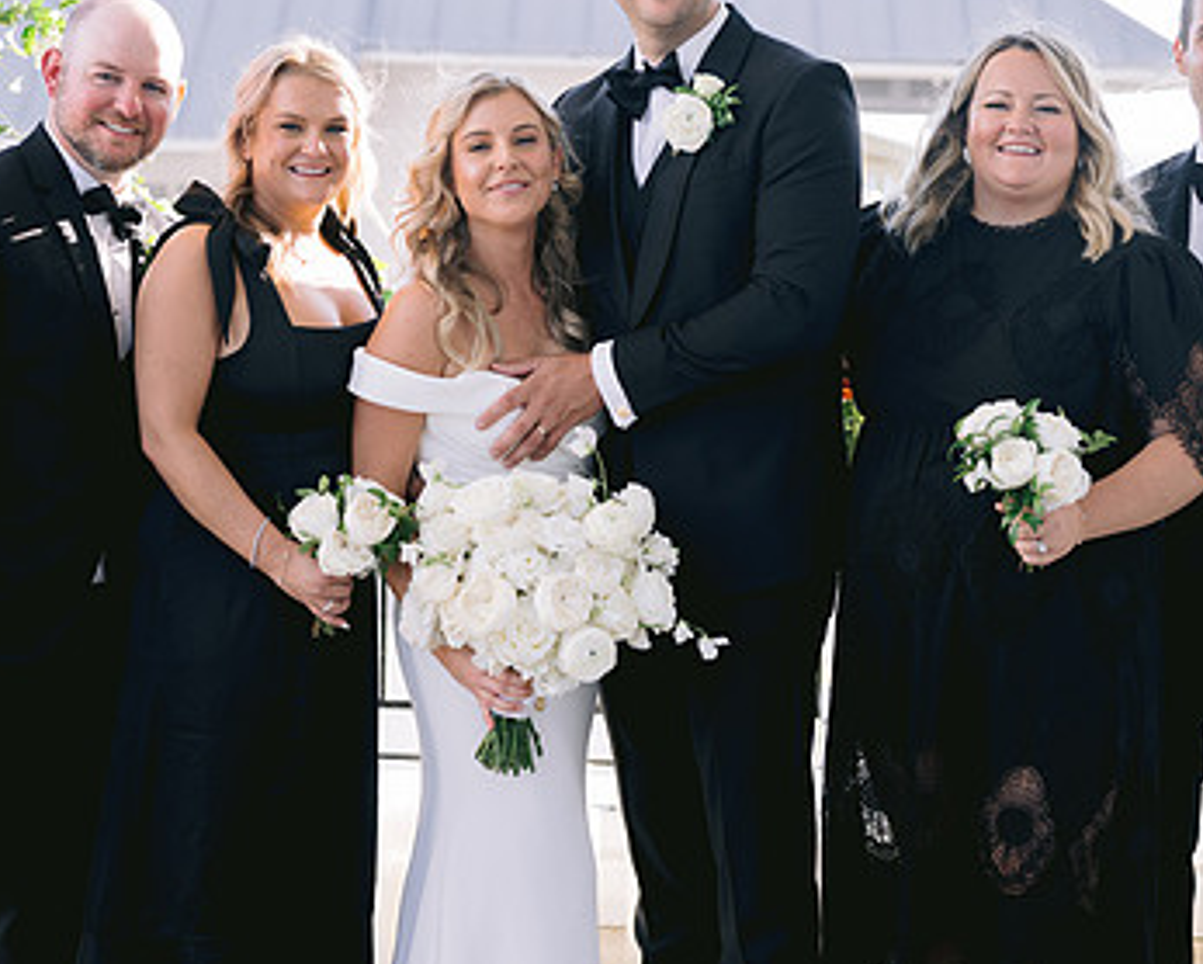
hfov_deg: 22.7
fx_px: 2992
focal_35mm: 84
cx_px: 581
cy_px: 437
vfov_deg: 18.3
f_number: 2.8
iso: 200
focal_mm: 50
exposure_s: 1/500
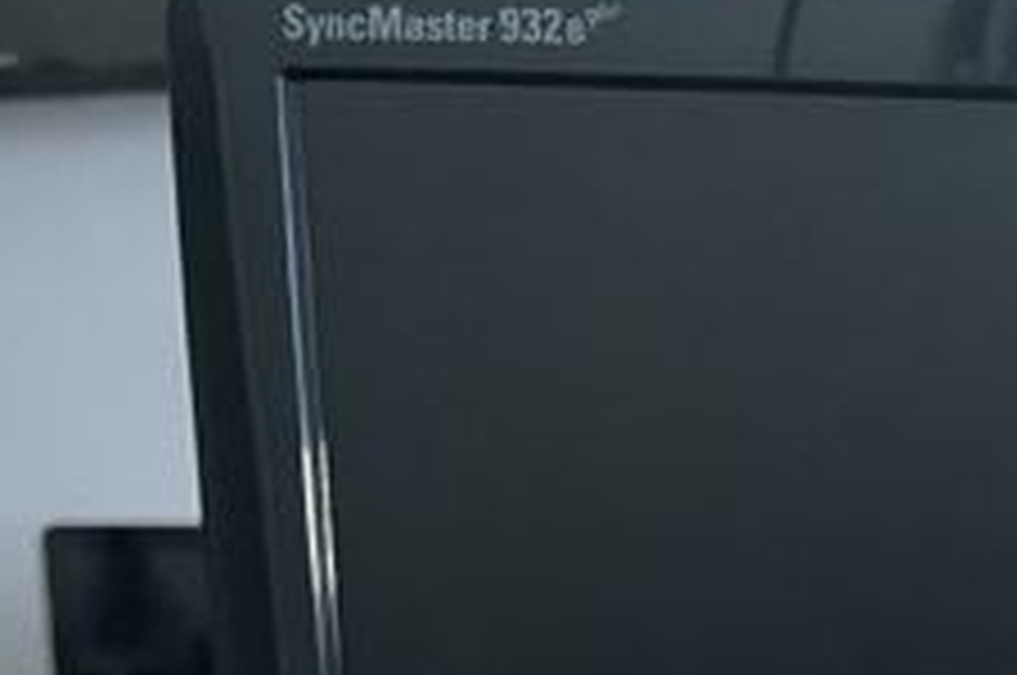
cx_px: 1530
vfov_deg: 13.3
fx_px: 2595
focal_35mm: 92
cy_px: 1233
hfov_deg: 19.3
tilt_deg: -11.7
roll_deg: -0.3
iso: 500
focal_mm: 5.1
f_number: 1.6
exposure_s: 1/42
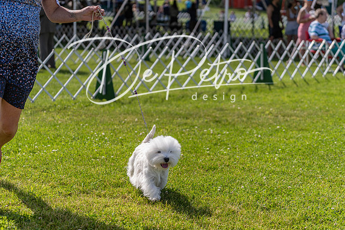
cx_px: 172
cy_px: 115
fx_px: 786
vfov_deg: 16.7
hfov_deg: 24.8
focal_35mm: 82
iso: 400
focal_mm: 82
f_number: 4
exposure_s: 1/2000
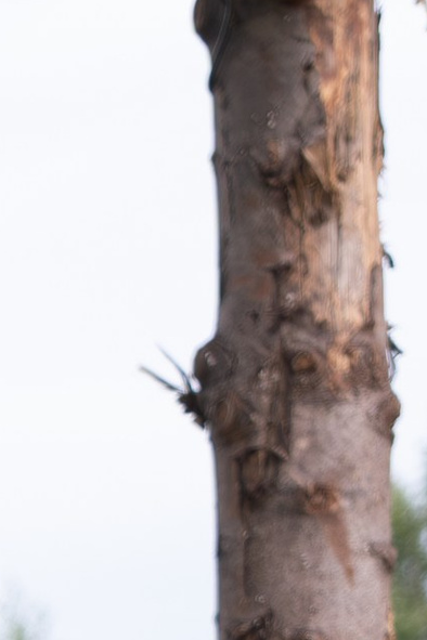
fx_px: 9251
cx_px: -614
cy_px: 1360
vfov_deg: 3.9
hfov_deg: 2.6
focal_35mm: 520
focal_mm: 53.3
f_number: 3.2
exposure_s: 1/1000
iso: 200
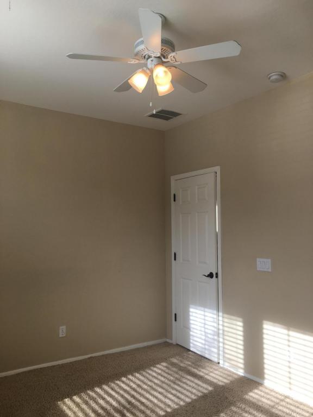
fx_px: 350
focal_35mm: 29
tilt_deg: +3.3
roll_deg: +0.3
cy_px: 208
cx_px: 156
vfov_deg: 61.7
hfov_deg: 48.2
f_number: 2.2
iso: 25
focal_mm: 4.15
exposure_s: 1/159
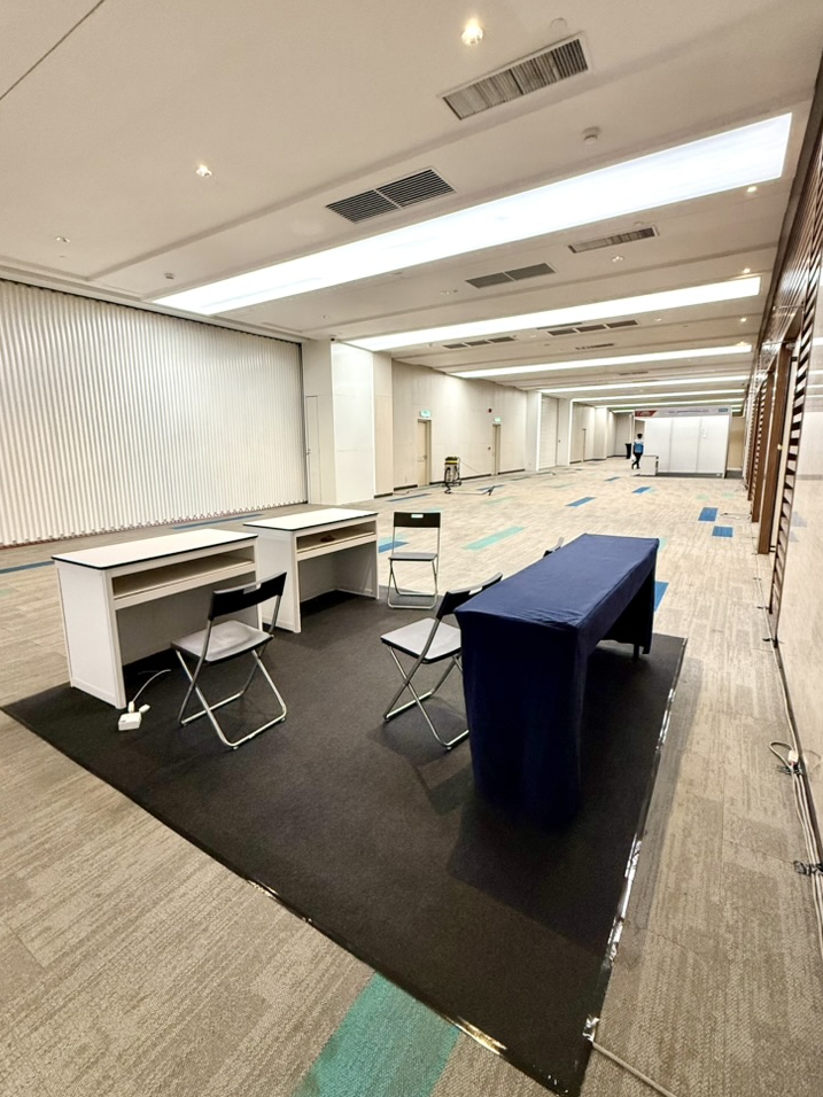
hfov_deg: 81.7
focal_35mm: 15
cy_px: 535
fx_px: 476
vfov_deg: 98.2
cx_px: 394
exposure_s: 1/99
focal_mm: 2.22
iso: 250
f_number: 2.2
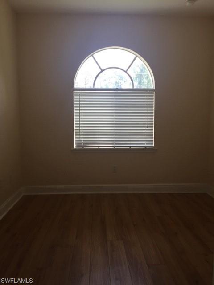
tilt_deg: -4.0
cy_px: 142
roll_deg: -0.2
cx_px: 107
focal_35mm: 29
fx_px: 239
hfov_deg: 48.2
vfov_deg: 61.7
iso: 50
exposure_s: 1/120
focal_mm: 4.15
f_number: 2.2
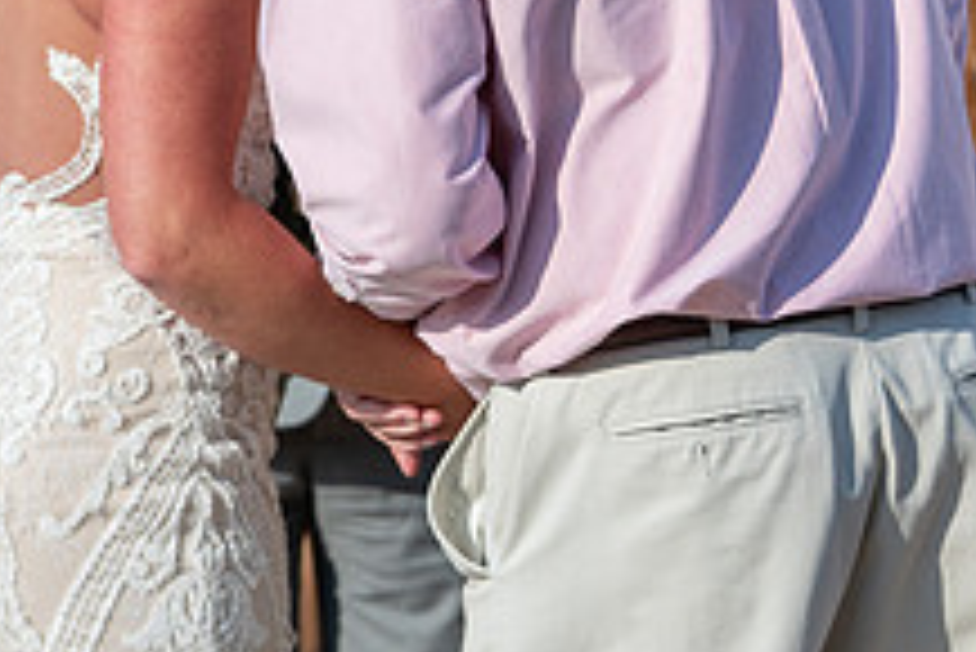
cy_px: -312
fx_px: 8328
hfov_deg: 6.7
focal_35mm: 307
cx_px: 919
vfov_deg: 4.5
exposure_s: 1/800
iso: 100
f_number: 4
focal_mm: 98
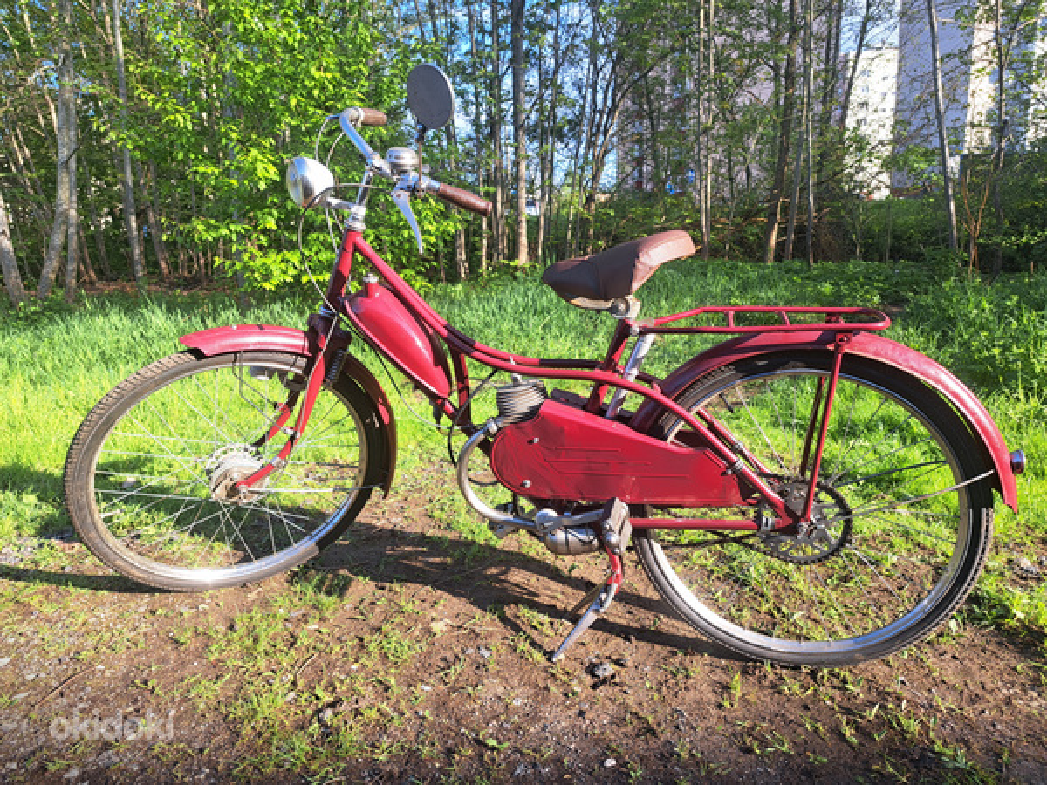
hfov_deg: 71.6
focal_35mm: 24
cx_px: 524
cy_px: 392
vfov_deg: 56.8
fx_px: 726
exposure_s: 1/179
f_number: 1.8
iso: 50
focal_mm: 5.23
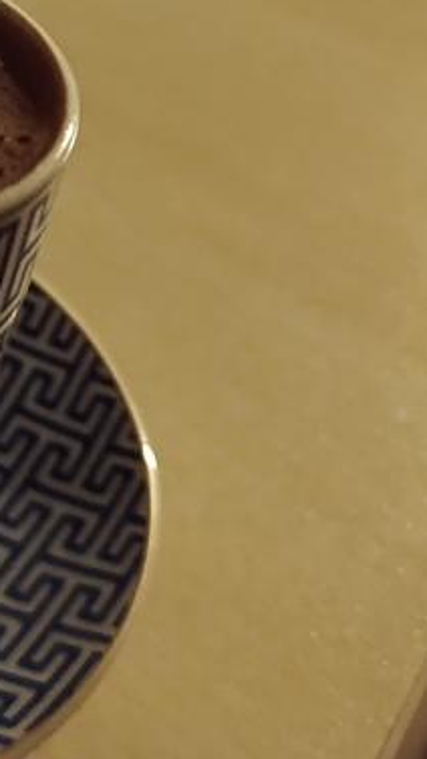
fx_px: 1228
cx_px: -123
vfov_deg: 32.9
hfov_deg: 18.4
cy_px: 105
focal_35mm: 61
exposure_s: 1/14.3
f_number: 1.6
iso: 16000
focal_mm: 6.14
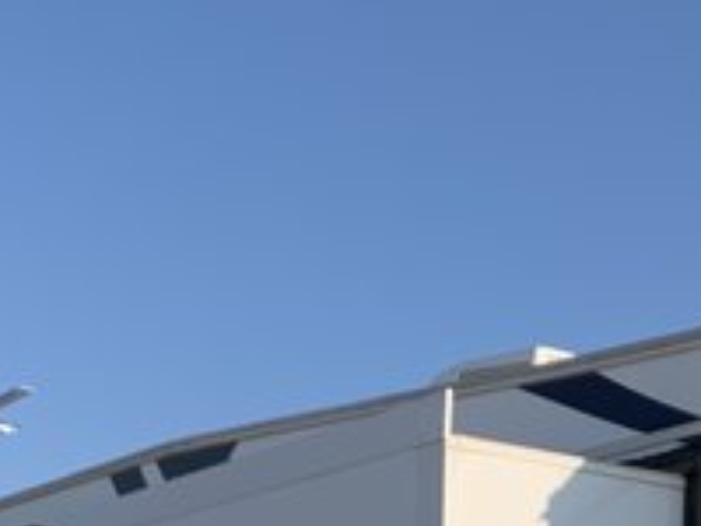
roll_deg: -0.3
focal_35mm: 104
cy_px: 800
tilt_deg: +4.0
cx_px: 722
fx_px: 2106
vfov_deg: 13.4
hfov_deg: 18.4
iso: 25
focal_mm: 4.25
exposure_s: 1/2364
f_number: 1.8
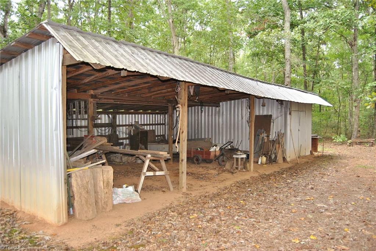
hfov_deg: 67.4
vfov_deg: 48.0
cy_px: 126
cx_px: 188
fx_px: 282
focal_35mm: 27
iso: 200
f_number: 3.5
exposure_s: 1/60
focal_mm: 18
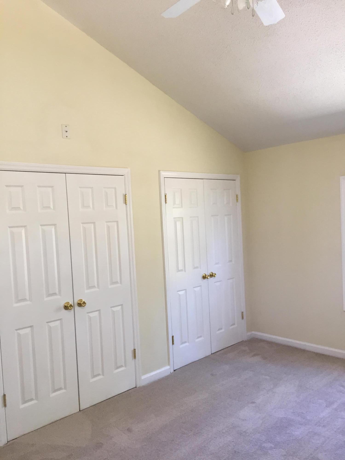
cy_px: 230
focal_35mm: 29
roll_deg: +1.9
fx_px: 385
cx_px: 172
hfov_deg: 48.2
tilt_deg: -1.4
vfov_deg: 61.7
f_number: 2.2
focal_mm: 4.15
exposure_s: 1/30
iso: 40
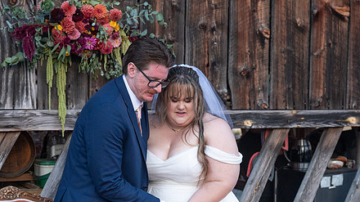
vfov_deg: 15.8
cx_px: 217
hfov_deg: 27.8
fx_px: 725
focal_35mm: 76
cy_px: 152
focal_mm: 55
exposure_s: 1/800
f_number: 4
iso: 2000
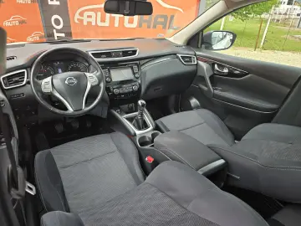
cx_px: 150
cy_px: 113
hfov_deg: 73.9
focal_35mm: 23
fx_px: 200
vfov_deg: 58.9
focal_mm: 6.3
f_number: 1.7
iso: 40
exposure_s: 1/100
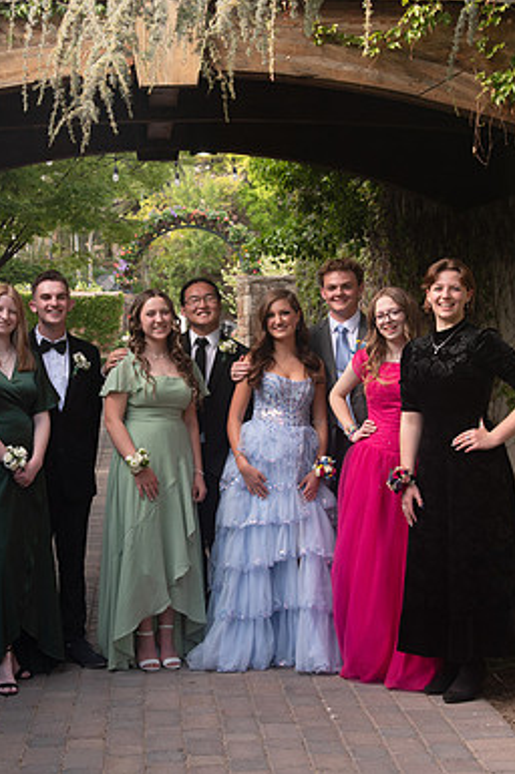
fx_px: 1548
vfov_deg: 28.1
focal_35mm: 72
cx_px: 161
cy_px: 402
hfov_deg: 18.8
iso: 400
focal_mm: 46
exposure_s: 1/125
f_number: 6.3
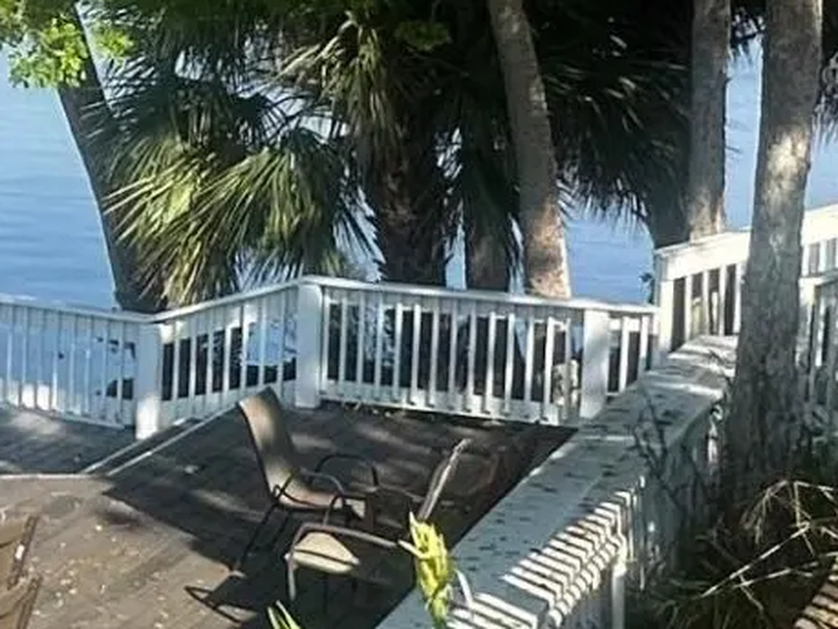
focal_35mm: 88
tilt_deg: -4.6
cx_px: -373
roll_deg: -2.2
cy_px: 59
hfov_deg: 19.7
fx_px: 2131
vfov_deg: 16.6
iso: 40
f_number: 2.2
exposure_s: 1/1416
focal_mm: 2.22
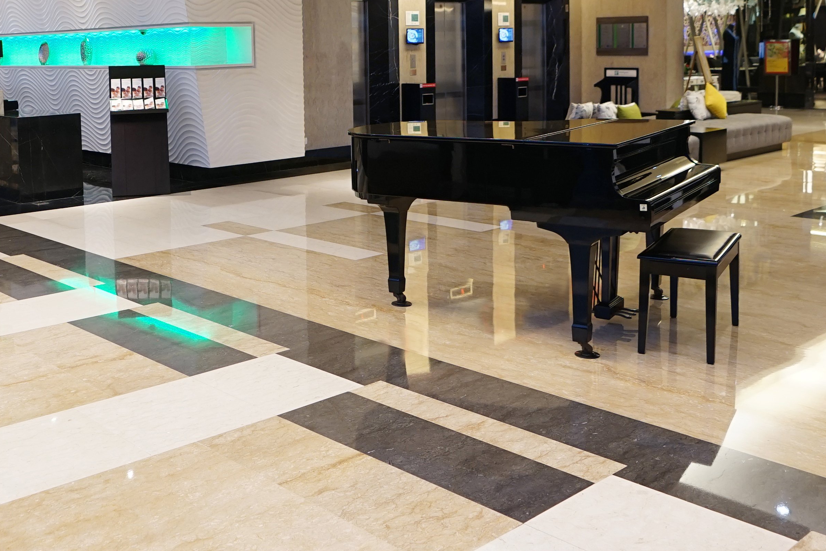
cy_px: 109
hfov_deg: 46.9
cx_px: 220
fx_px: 918
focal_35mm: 40
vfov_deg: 32.5
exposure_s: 1/15
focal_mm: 16
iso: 500
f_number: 2.8
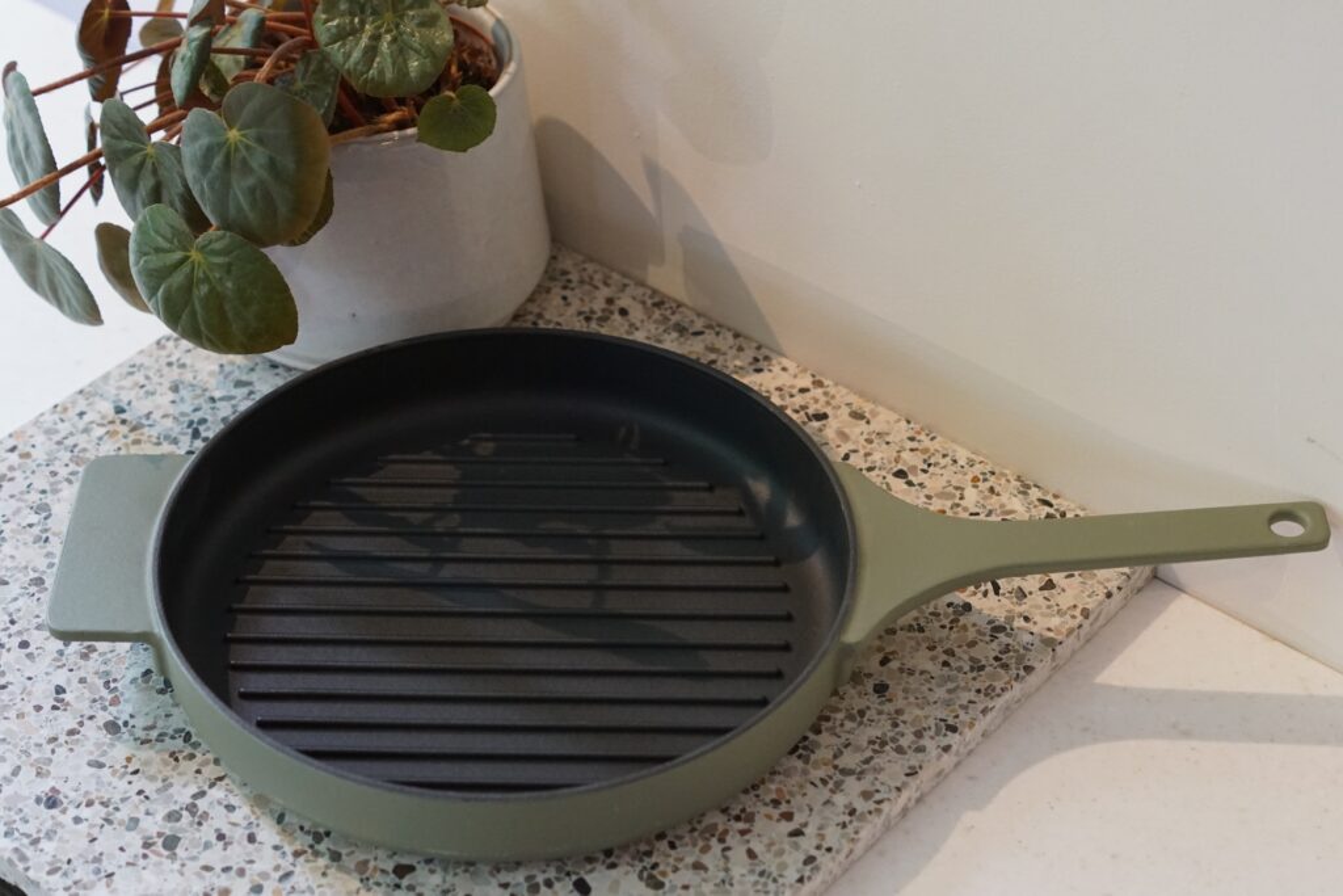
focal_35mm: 75
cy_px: 448
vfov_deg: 18.2
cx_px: 672
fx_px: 2798
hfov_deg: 27.0
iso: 1600
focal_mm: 50
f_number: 3.5
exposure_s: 1/160
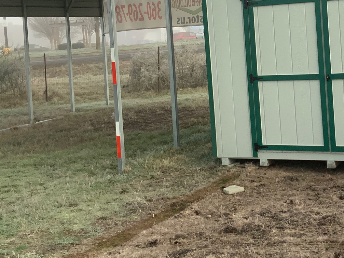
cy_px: 51
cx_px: 283
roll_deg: +3.5
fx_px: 586
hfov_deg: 31.7
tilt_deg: -4.2
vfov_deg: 24.4
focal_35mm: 59
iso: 16
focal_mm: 3
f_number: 1.8
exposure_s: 1/792
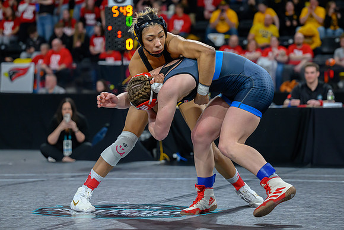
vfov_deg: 11.7
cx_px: 165
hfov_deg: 17.5
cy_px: 93
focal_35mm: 117
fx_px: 1121
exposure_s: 1/800
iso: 2800
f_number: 2.8
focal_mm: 95
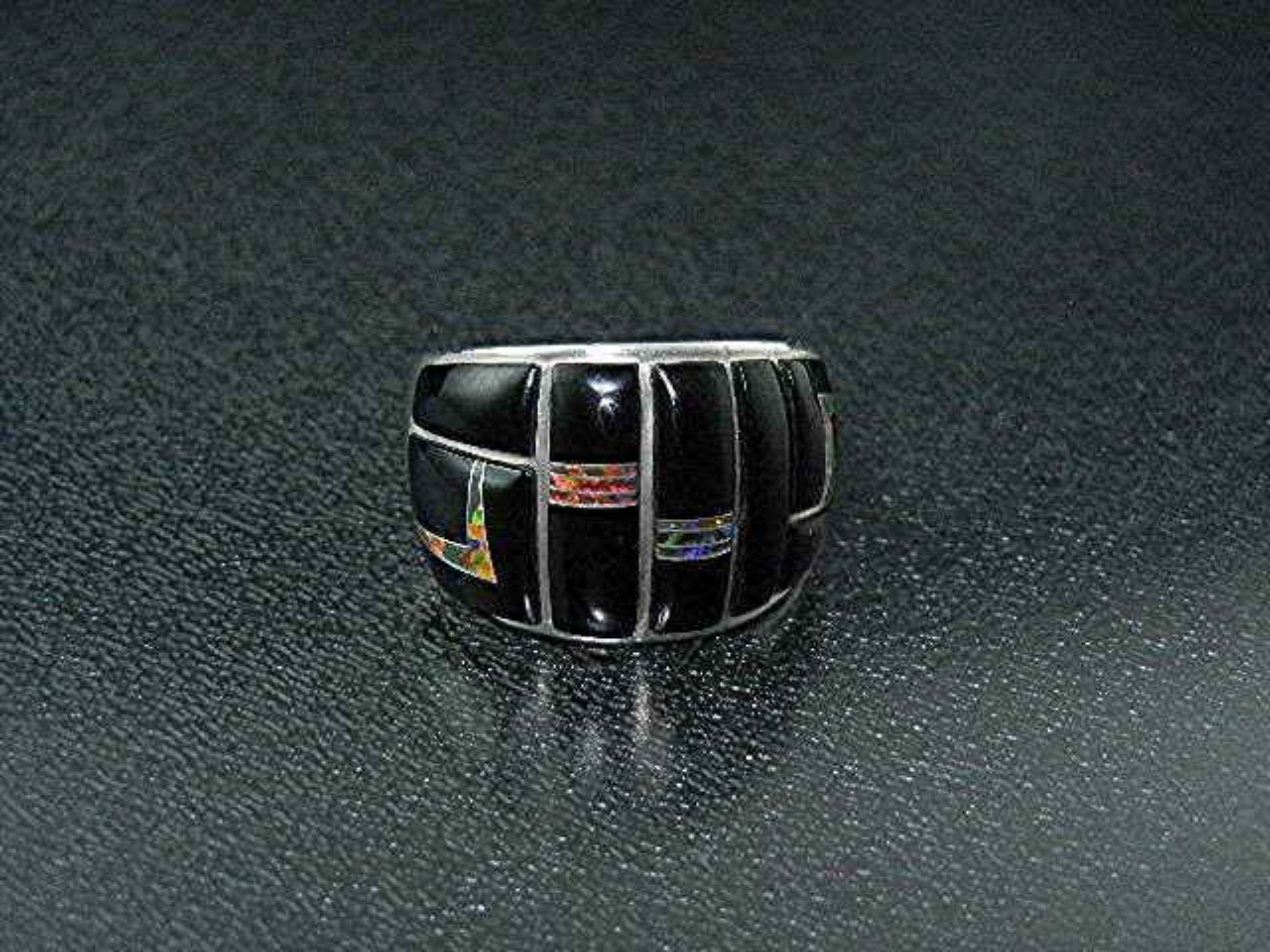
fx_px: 2825
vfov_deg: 19.1
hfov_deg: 25.3
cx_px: 635
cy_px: 476
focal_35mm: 77
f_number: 8.6
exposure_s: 1/30
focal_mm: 13.9
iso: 800
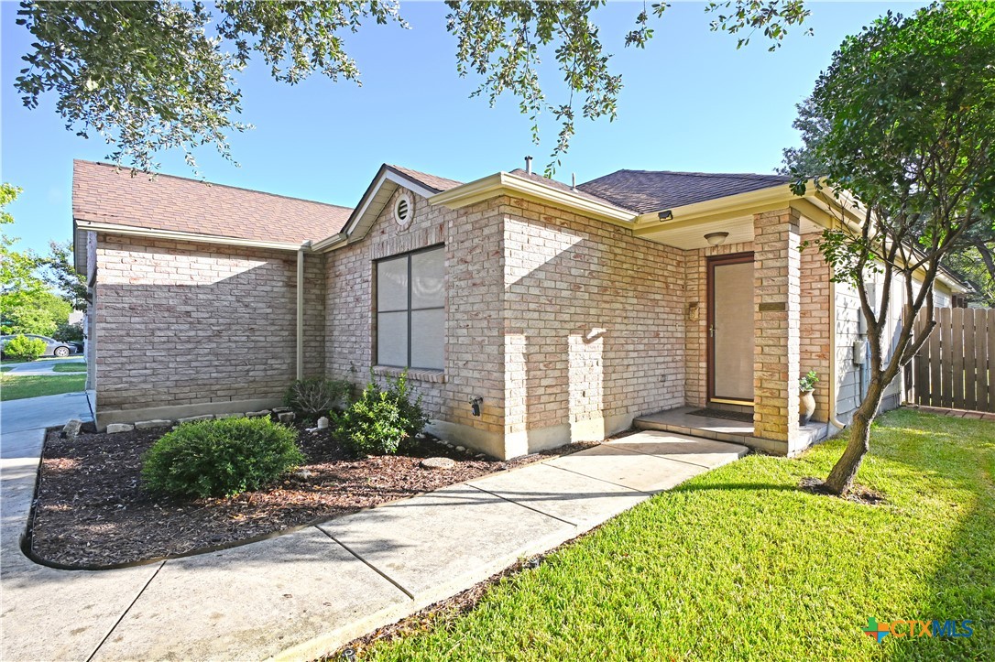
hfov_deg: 90.0
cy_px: 331
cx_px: 498
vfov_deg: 67.3
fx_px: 497
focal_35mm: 18
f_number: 5.6
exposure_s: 1/125
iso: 64
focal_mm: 12
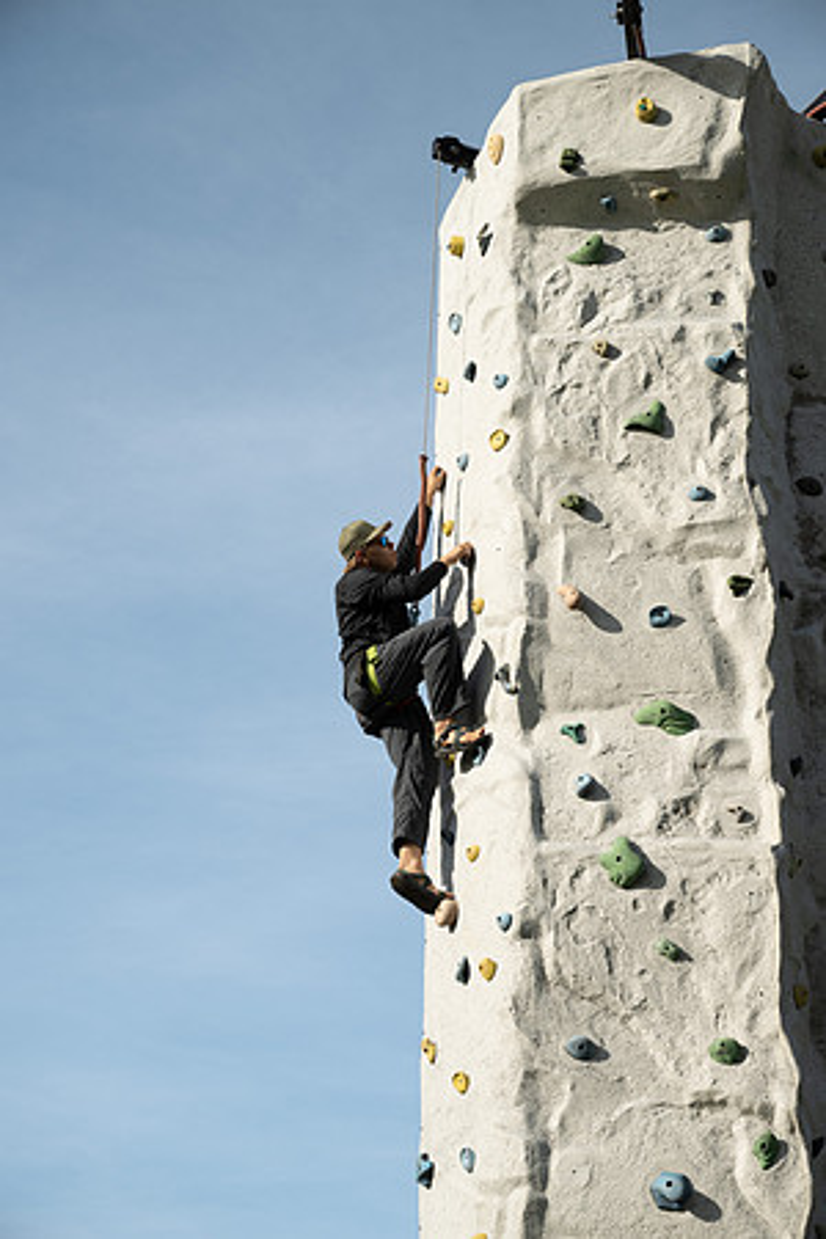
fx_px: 2409
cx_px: 413
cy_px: 620
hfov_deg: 19.5
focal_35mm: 70
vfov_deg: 28.8
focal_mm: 70
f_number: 6.3
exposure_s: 1/400
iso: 100
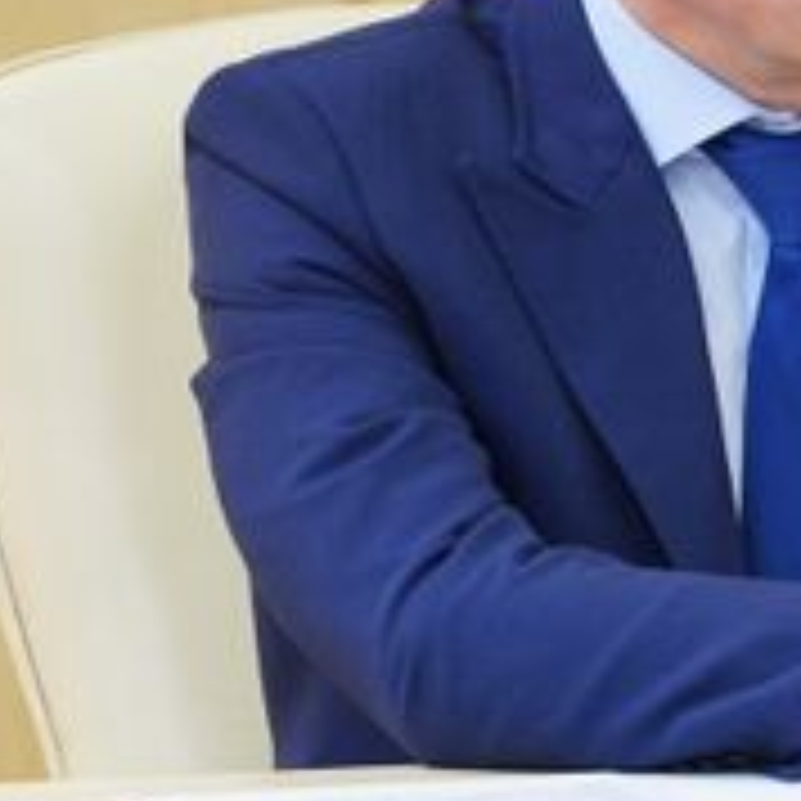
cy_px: 432
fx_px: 16493
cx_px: 898
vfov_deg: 2.8
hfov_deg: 2.8
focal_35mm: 630
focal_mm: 189
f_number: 5
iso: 800
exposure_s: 1/30
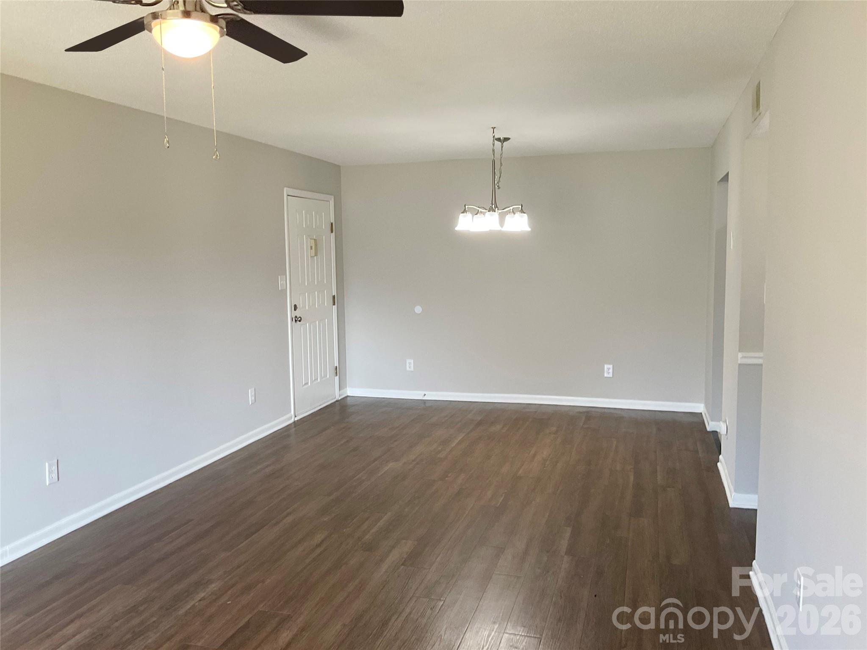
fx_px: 726
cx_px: 434
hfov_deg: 61.7
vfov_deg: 48.2
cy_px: 325
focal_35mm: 29
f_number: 1.8
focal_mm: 3
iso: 64
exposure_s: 1/60
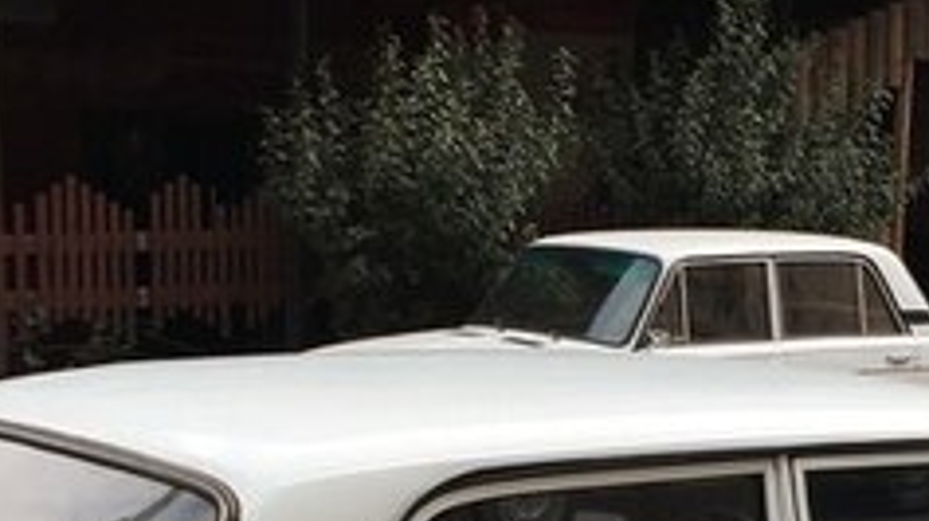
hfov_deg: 24.2
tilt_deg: -12.4
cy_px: 672
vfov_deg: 13.3
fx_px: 2167
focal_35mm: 88
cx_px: 521
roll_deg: -1.0
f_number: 2.2
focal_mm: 4.15
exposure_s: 1/793
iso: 25
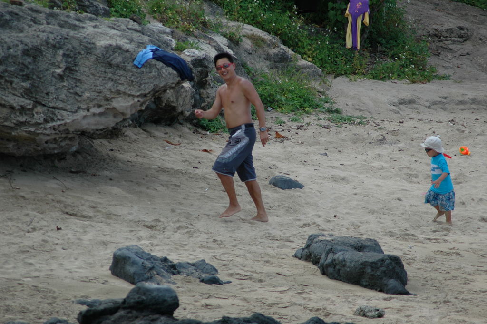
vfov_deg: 3.4
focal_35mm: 405
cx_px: 244
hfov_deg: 5.1
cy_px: 162
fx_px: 5474
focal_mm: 270
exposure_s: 1/800
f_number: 5.6
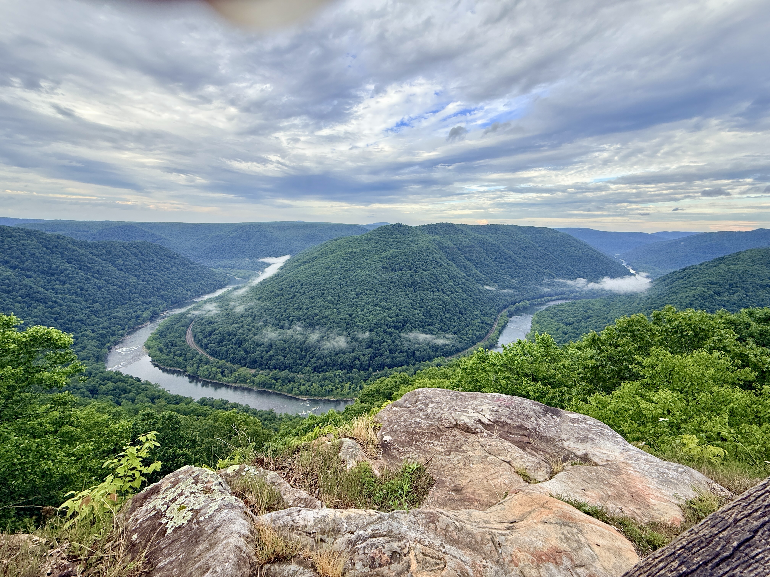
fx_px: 311
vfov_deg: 85.7
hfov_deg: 102.1
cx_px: 385
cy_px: 288
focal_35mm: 14
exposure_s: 1/400
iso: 50
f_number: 2.2
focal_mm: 2.22
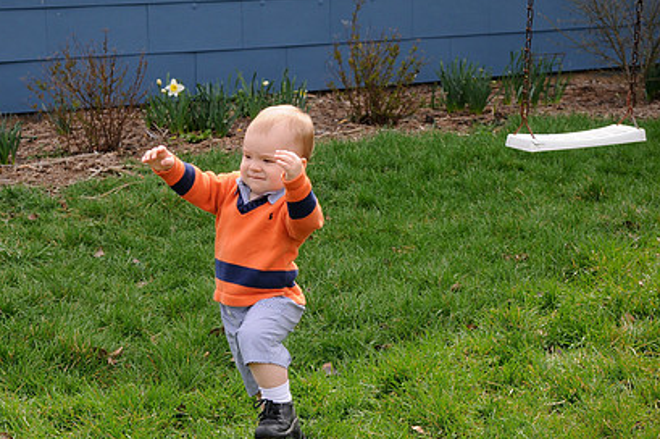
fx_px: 1557
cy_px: 298
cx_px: 250
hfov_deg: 23.9
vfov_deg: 16.0
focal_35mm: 85
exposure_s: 1/400
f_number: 5
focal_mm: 40
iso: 200
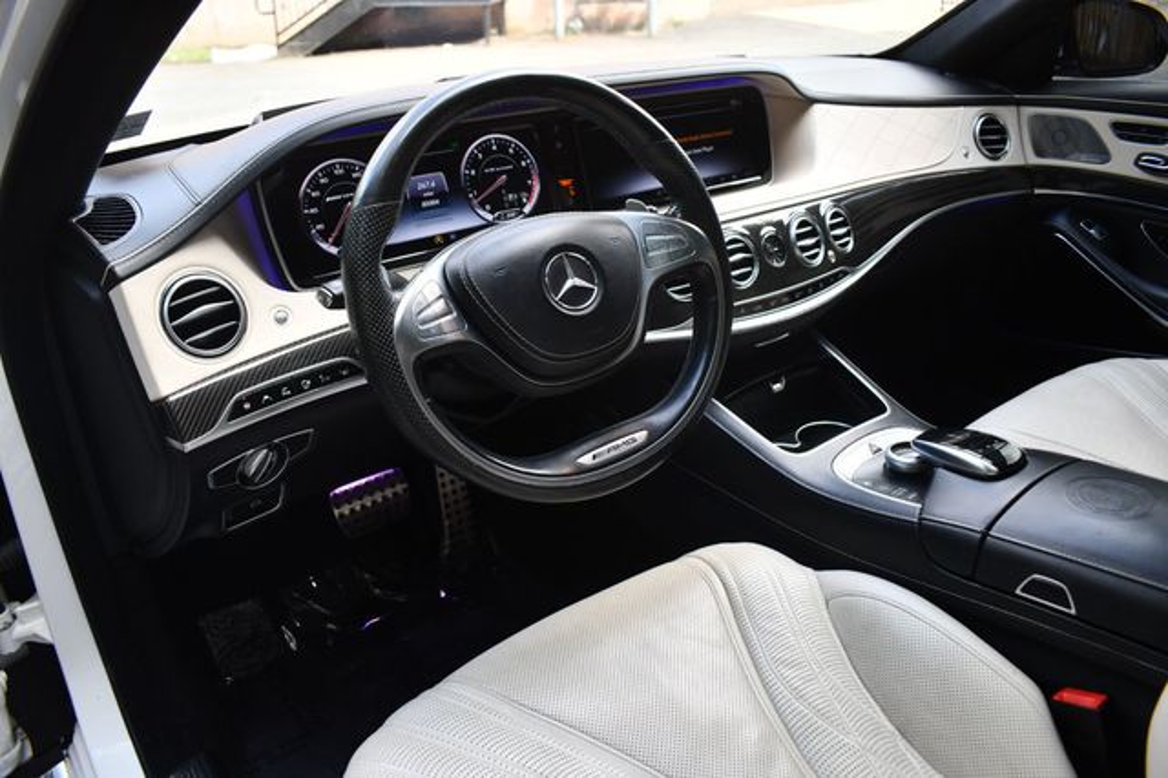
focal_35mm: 27
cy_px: 389
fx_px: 876
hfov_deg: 67.4
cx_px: 584
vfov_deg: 47.9
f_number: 4
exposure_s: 1/250
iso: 400
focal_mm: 18
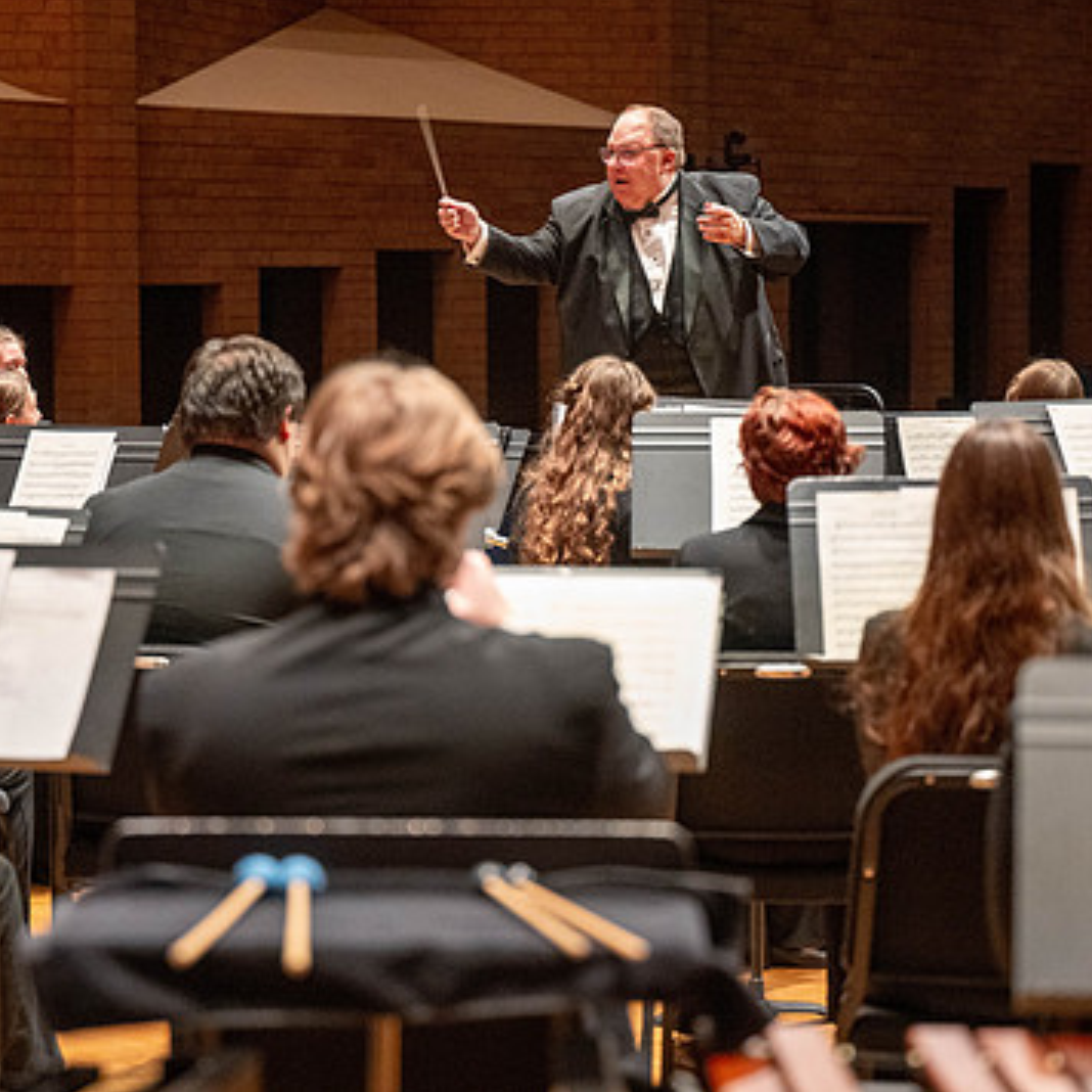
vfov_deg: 17.9
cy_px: 502
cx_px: 460
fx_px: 3462
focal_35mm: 97
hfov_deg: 17.9
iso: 4000
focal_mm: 70
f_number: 2.8
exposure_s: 1/320
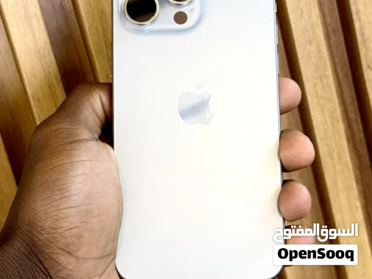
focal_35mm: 48
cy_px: 140
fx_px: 516
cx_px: 186
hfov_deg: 39.7
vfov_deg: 30.3
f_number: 1.78
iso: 50
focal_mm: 6.76
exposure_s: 1/50
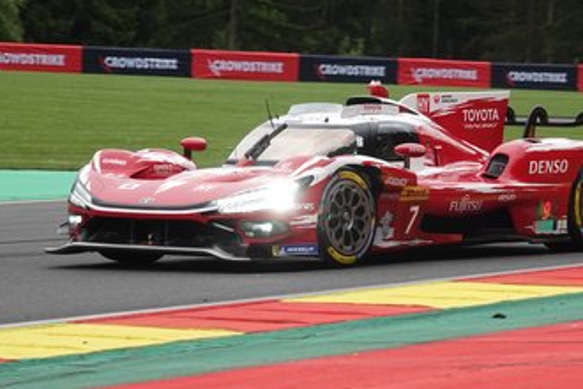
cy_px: 200
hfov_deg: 7.9
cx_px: 360
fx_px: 4243
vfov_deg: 5.2
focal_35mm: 262
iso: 160
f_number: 4
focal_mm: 70.27
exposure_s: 1/800
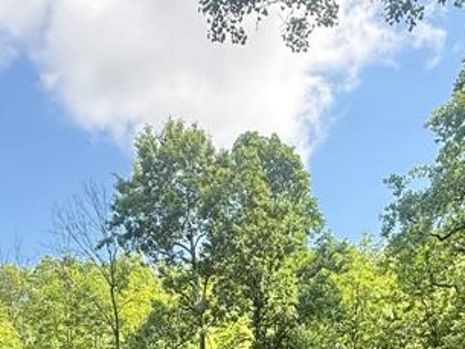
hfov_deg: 40.3
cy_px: 440
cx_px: 267
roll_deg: +0.4
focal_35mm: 47
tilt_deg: -0.9
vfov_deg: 26.7
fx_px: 632
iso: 64
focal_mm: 2.22
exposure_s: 1/498
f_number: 2.2
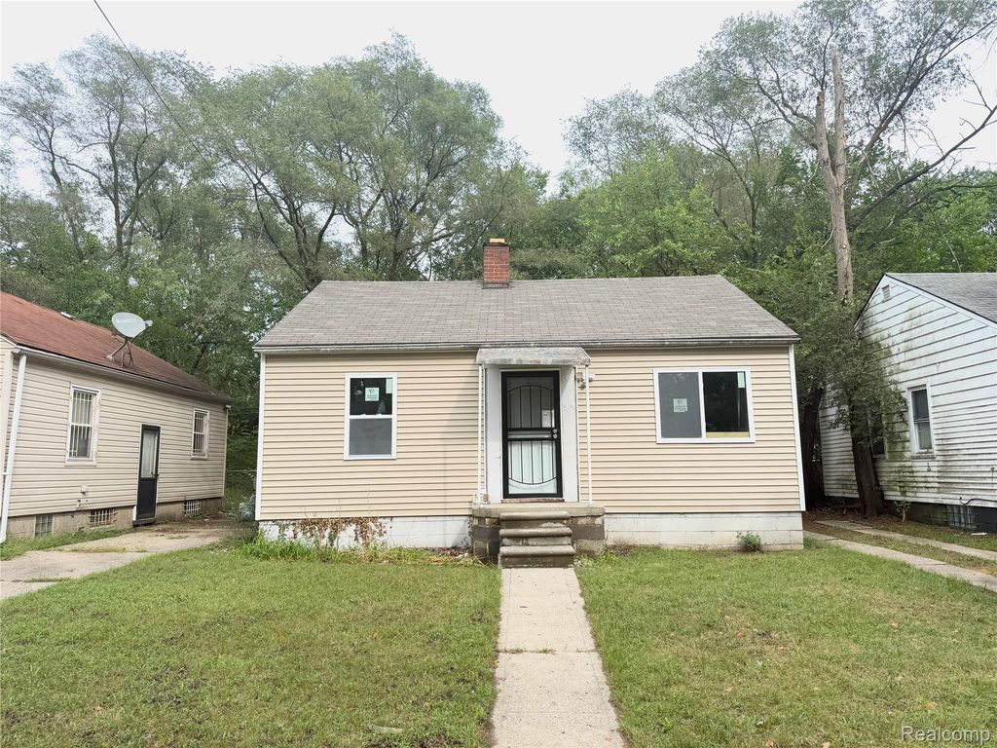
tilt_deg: +7.9
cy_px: 374
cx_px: 498
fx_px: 691
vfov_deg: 56.8
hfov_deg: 71.6
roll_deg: +1.3
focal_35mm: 24
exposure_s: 1/1901
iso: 100
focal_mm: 6.76
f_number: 1.78
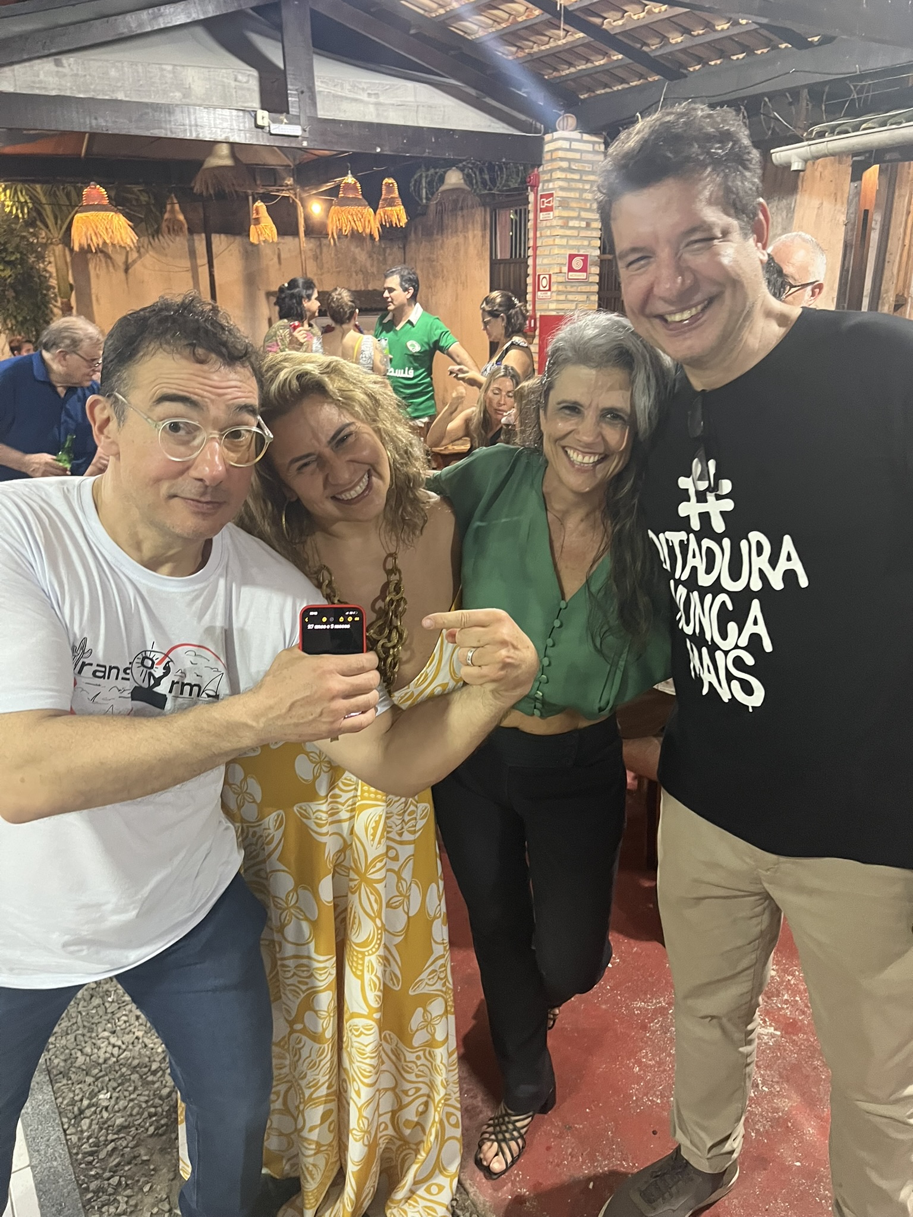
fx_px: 914
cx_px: 456
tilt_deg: -18.6
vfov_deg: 67.3
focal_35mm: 26
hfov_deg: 53.1
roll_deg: +1.2
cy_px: 608
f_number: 1.6
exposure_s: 1/30
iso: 500
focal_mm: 5.1
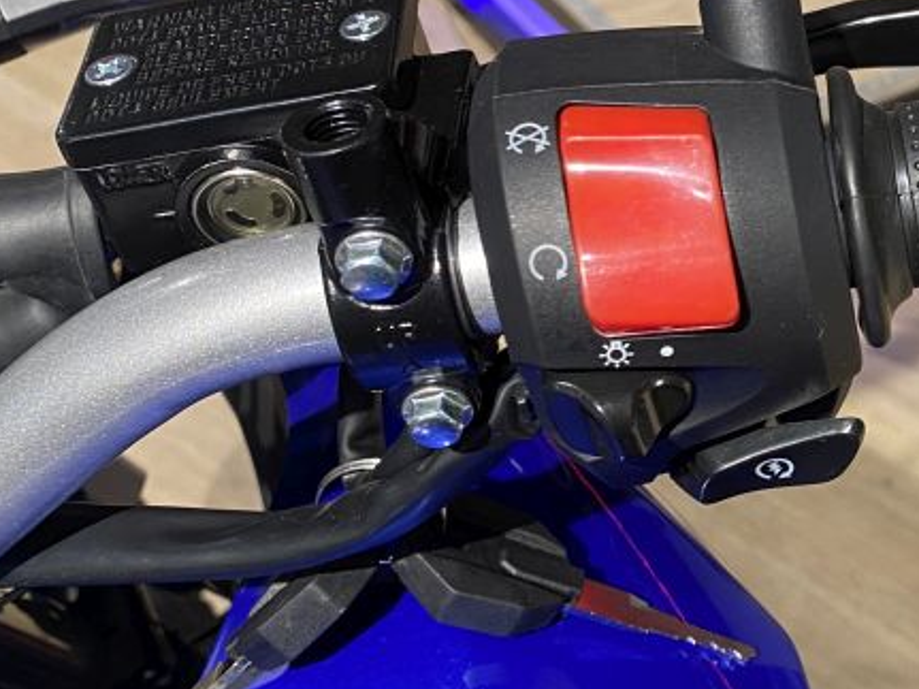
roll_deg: +1.1
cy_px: 315
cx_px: 936
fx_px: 1699
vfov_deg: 22.9
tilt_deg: -40.7
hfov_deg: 28.3
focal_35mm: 64
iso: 125
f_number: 1.8
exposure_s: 1/50
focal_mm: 4.25
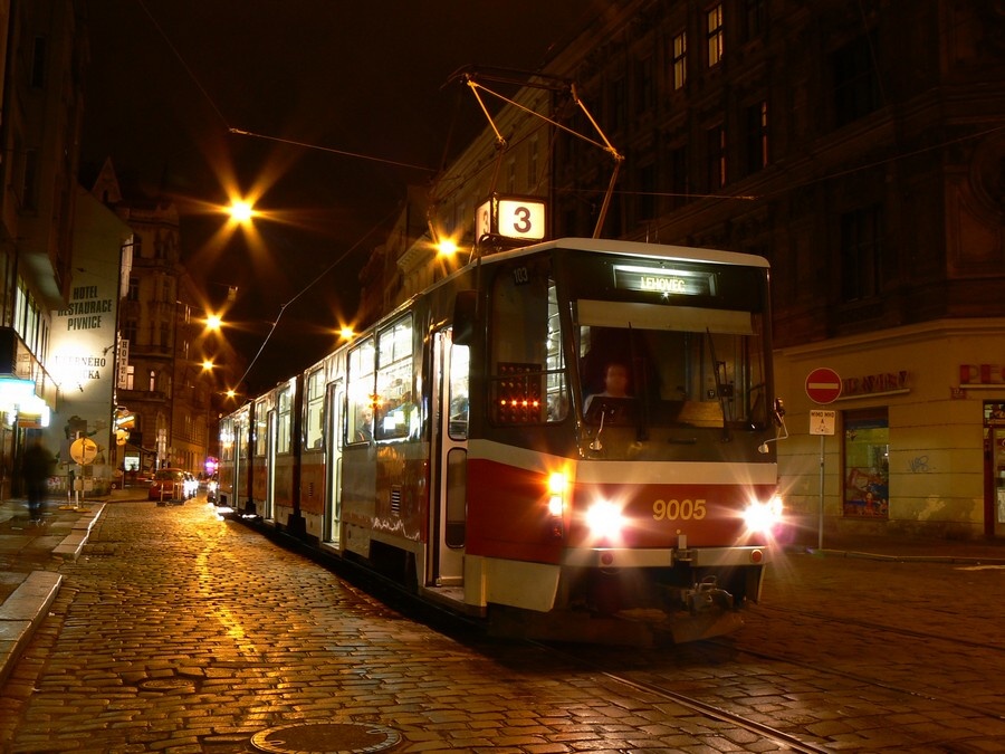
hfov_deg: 51.4
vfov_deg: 39.7
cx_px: 502
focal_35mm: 36
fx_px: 1045
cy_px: 377
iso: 80
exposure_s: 4
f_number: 6.3
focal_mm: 6
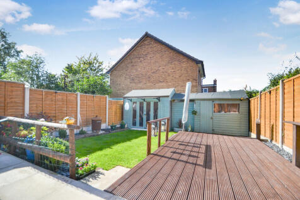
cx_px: 150
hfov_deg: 100.4
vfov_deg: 77.3
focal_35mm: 15
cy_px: 100
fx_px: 125
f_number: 3.5
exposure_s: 1/2500
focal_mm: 10
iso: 400
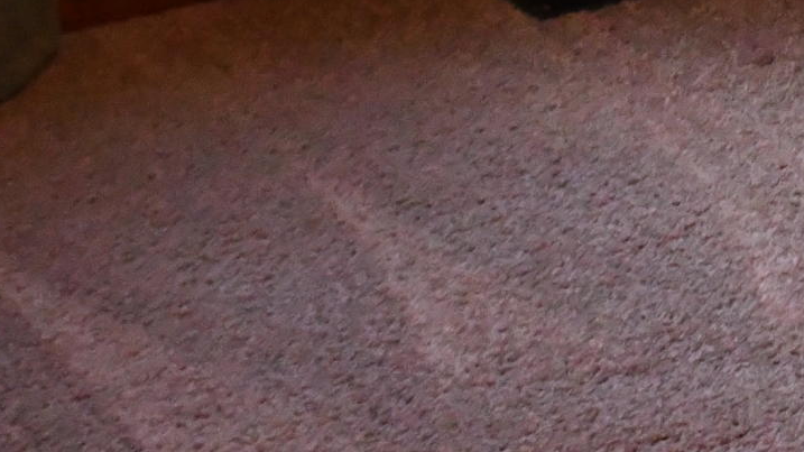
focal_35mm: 184
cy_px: -616
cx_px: 934
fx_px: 3922
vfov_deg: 6.3
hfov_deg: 11.5
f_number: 7.1
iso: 6400
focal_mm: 28
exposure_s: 1/160
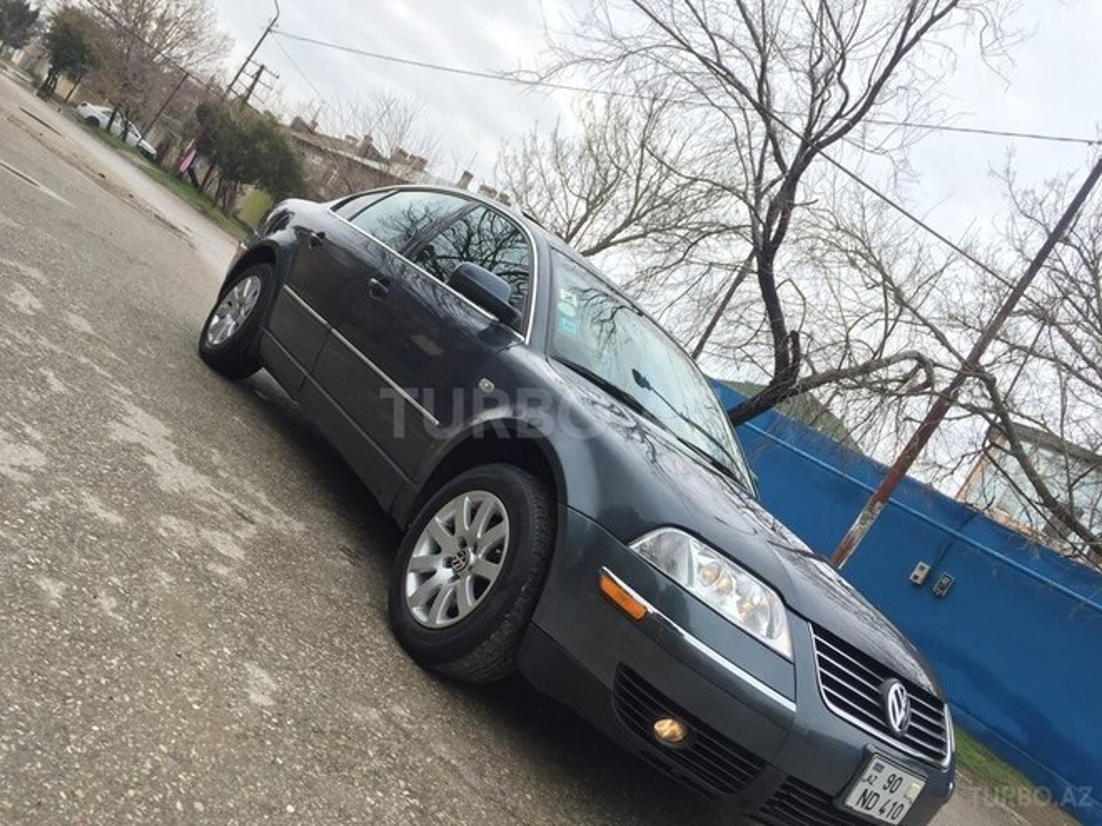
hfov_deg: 61.7
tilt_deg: -0.6
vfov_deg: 48.2
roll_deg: -33.7
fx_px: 923
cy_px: 413
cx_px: 551
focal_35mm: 29
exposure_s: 1/659
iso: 32
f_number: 2.2
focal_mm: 4.15
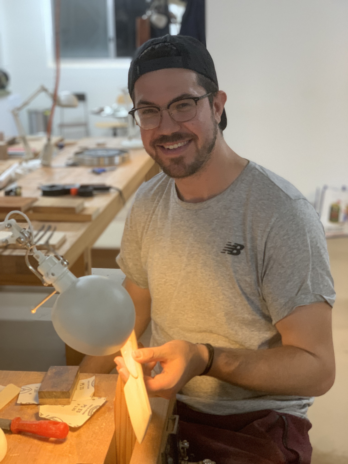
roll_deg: +1.1
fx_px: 697
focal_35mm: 52
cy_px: 232
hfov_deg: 28.0
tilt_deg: -15.5
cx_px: 174
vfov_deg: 36.8
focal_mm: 6
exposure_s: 1/50
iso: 320
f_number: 2.4
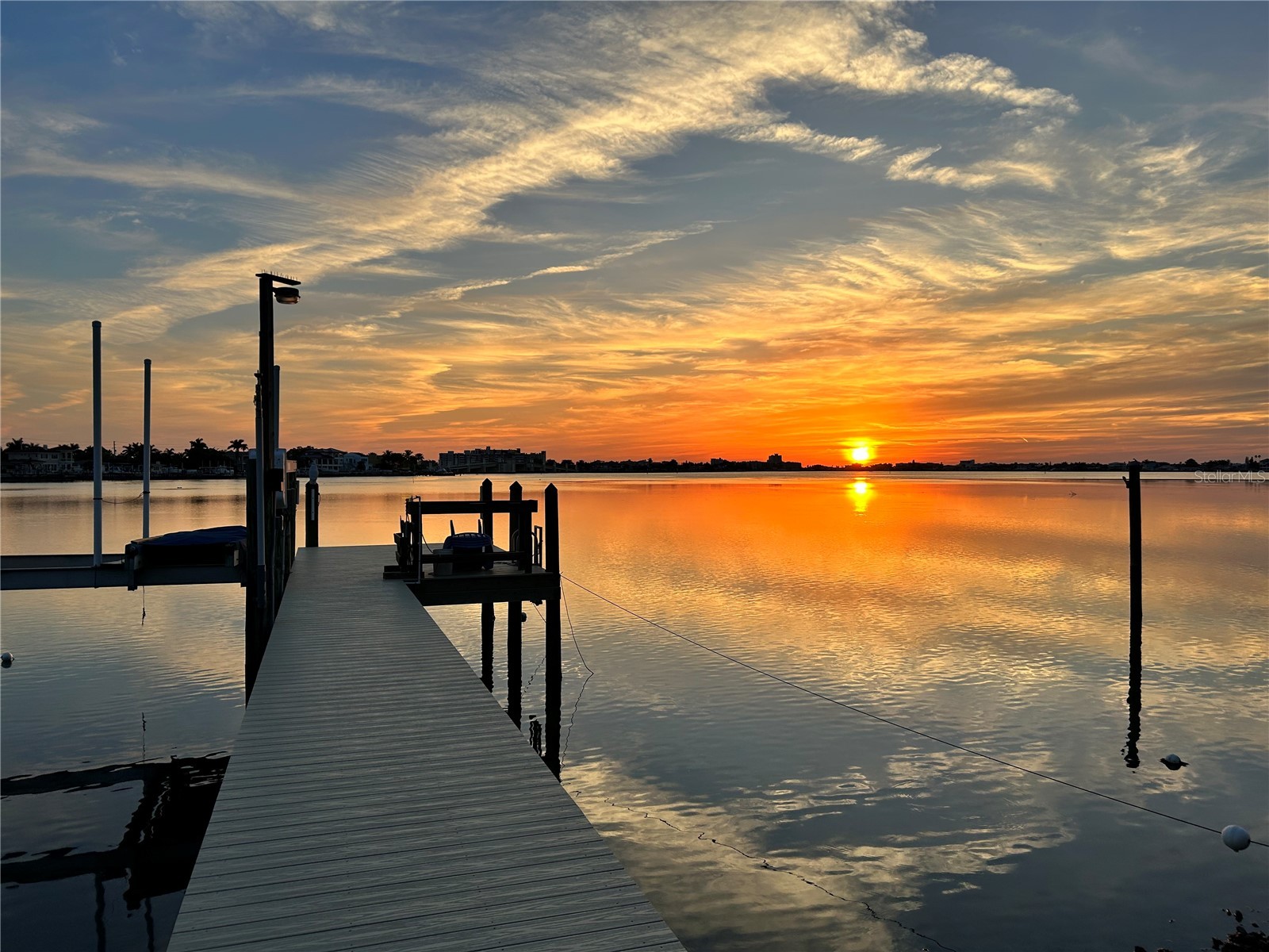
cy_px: 476
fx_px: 953
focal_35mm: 26
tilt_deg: -1.2
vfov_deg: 53.1
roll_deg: +0.0
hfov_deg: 67.3
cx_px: 634
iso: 50
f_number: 1.5
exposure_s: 1/1361
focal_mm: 5.7
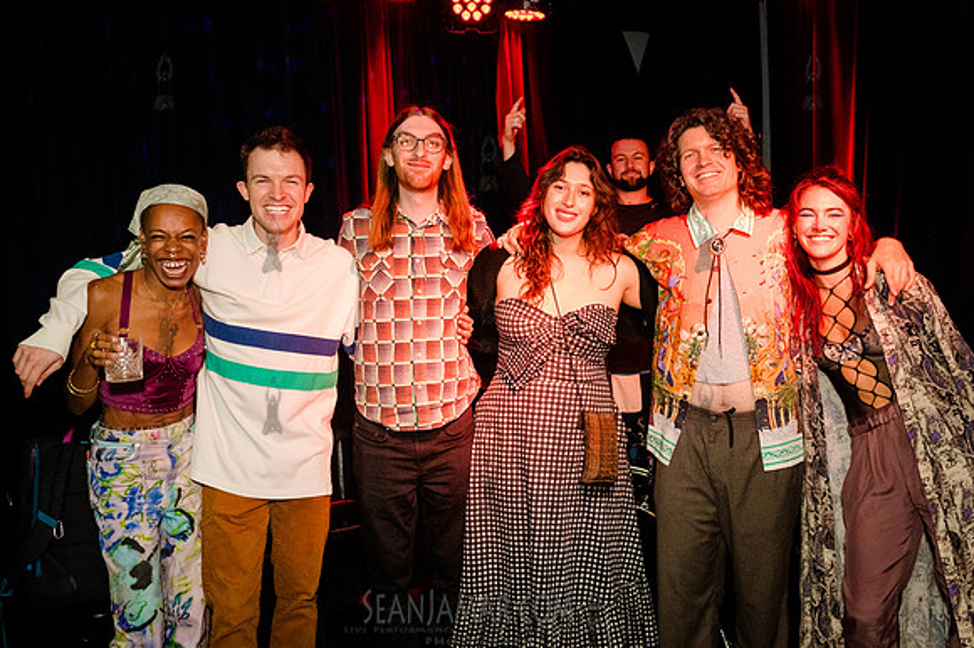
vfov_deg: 41.6
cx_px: 524
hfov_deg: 59.4
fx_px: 852
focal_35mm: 32
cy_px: 311
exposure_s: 1/160
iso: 12800
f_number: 5
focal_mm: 24
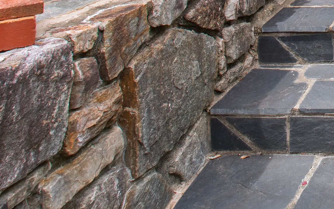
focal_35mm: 56
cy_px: -167
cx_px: 505
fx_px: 510
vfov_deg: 18.3
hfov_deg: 26.2
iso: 100
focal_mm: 10
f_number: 8
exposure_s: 1/80
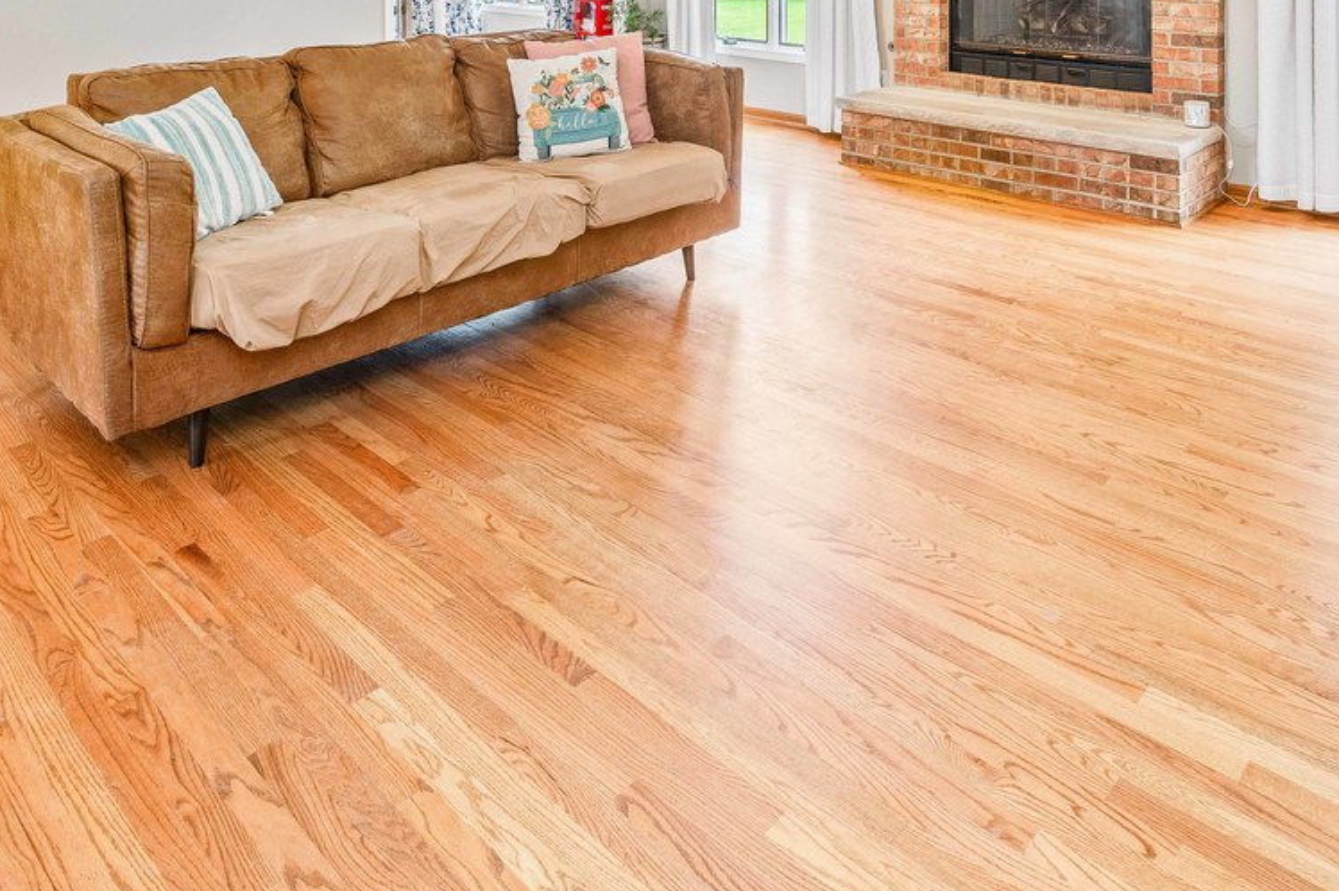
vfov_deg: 42.0
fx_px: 967
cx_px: 682
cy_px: -25
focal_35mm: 26
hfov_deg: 69.4
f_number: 10
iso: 320
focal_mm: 12
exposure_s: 1/2.5
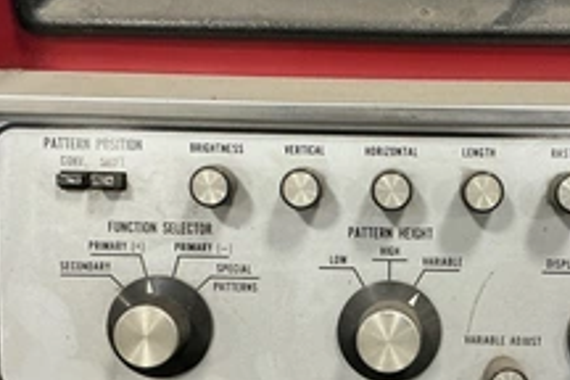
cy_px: 256
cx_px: 377
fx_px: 855
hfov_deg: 36.5
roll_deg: -1.3
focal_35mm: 54
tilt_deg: -24.1
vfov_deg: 24.9
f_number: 1.8
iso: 200
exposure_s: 1/40
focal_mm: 3
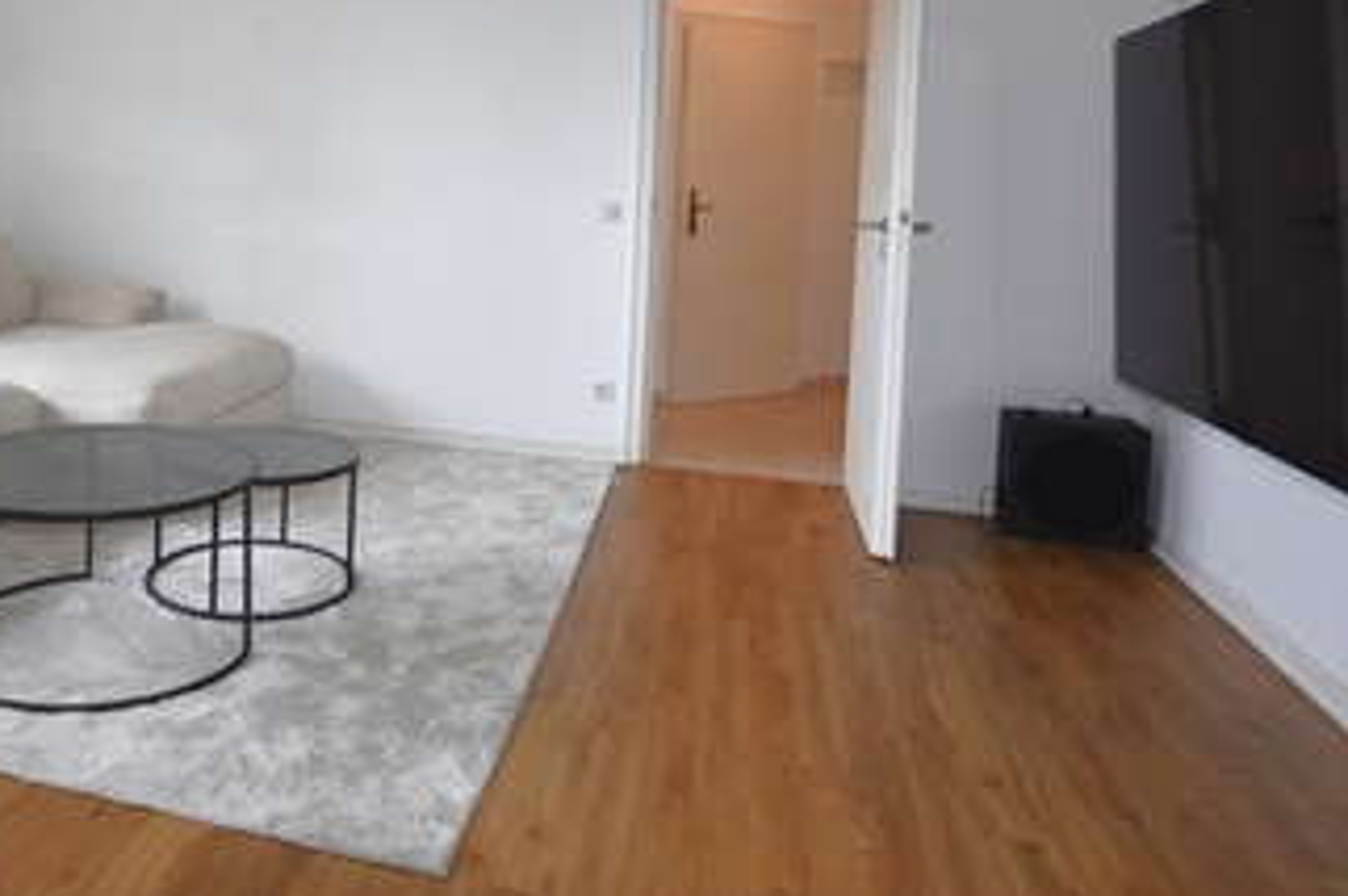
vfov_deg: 46.1
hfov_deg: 63.9
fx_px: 1010
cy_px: 222
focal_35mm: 27
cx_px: 354
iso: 400
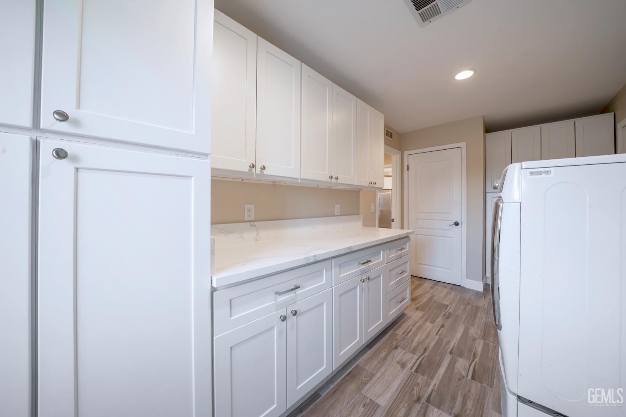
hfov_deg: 112.6
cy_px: 208
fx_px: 209
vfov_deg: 90.0
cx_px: 313
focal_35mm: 12
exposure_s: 1/250
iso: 250
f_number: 9
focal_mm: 12
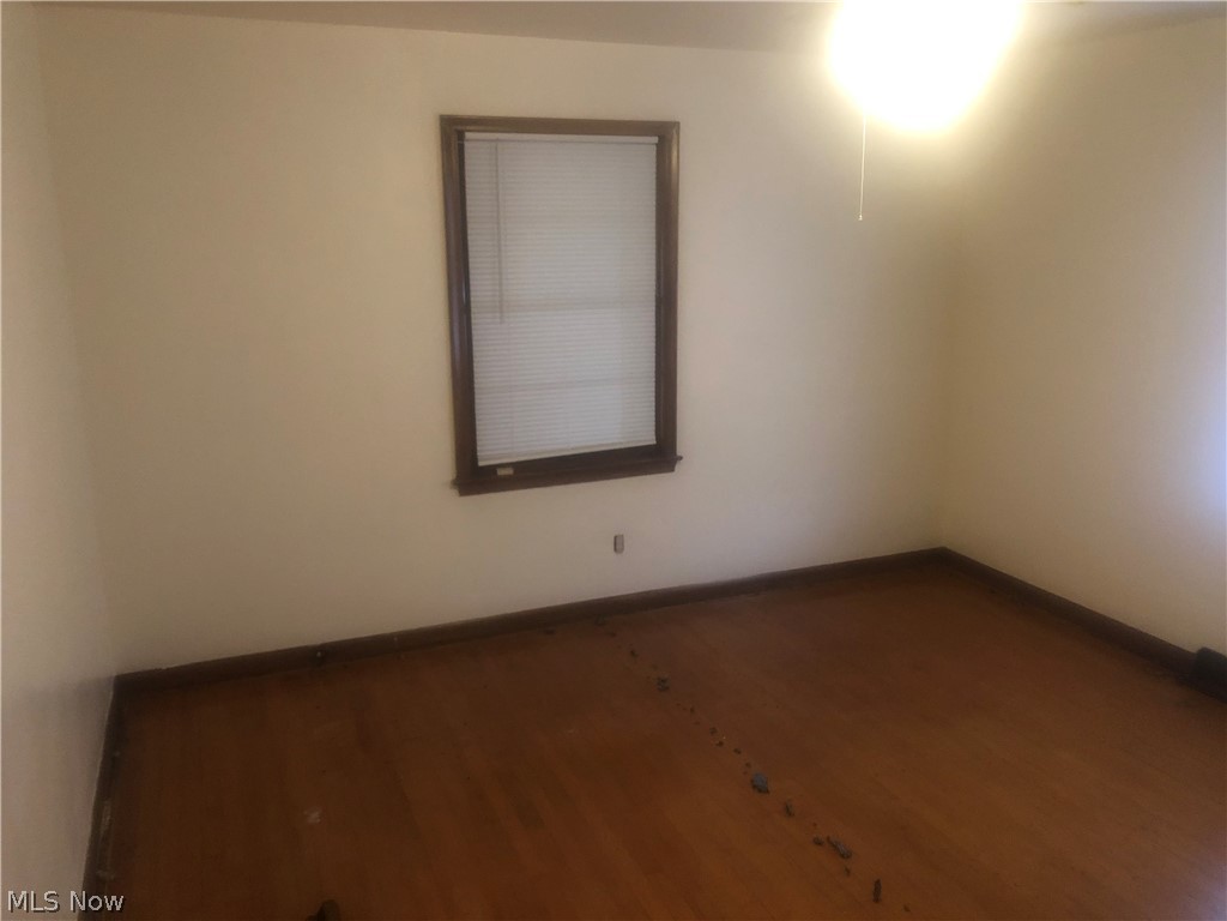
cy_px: 460
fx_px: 992
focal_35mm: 28
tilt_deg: -11.1
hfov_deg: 63.4
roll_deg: -0.5
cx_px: 614
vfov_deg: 49.7
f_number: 1.8
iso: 100
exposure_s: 1/15
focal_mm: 3.99
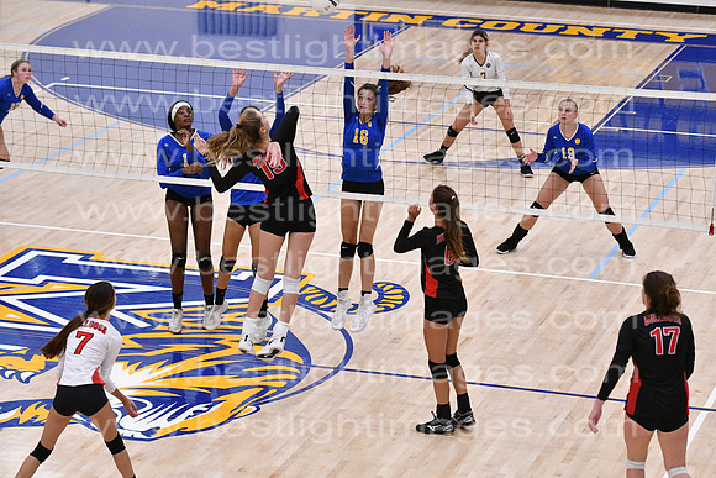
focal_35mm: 128
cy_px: 239
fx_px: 2536
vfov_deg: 10.8
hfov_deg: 16.1
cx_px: 358
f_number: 3.2
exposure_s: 1/1250
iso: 6400
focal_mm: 85
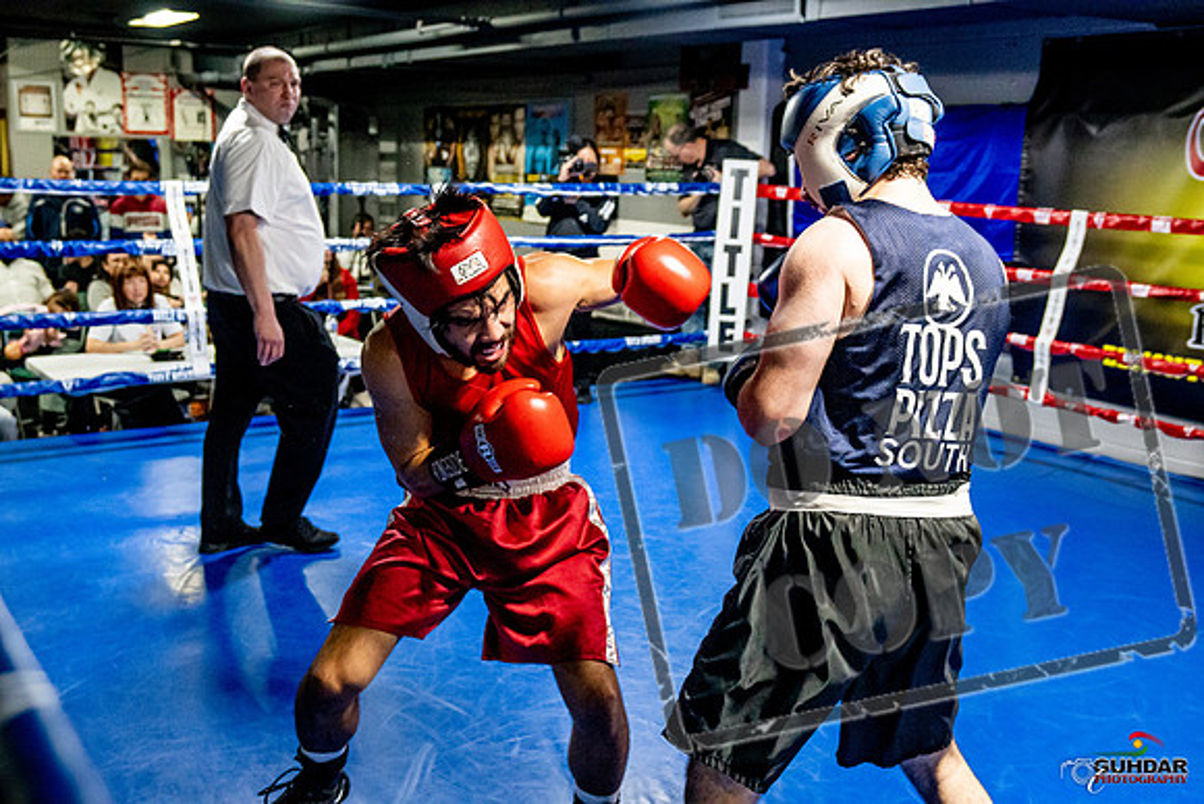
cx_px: 602
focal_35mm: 37
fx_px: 1238
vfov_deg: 36.0
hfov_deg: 51.9
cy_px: 402
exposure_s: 1/800
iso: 5000
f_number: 2.8
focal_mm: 25
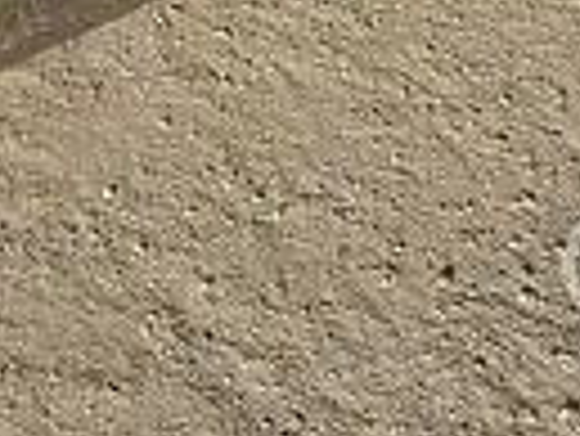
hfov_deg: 16.0
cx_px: -81
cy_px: -634
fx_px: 1996
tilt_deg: -12.7
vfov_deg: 10.6
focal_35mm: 119
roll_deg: -1.1
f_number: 1.78
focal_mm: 6.86
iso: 80
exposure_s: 1/4762
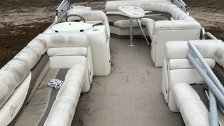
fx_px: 220
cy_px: 78
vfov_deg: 31.8
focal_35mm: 37
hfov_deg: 53.8
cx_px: 129
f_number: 1.8
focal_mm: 3
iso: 20
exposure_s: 1/188
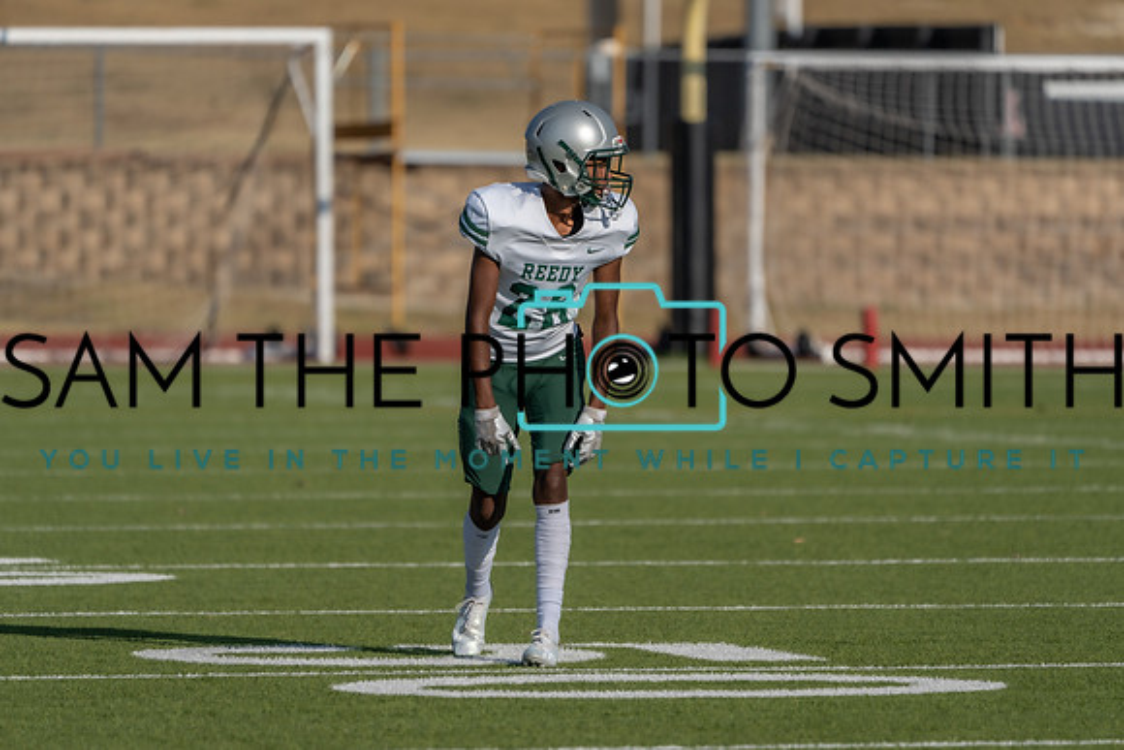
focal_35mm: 400
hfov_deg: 5.2
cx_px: 562
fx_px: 12491
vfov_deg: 3.4
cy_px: 375
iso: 160
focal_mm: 400
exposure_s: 1/1250
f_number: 5.6
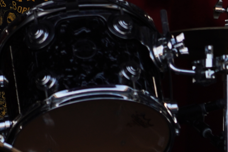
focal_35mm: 490
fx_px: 3103
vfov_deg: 2.8
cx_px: 40
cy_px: -50
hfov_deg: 4.2
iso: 100
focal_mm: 105
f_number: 4.5
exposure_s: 1/250
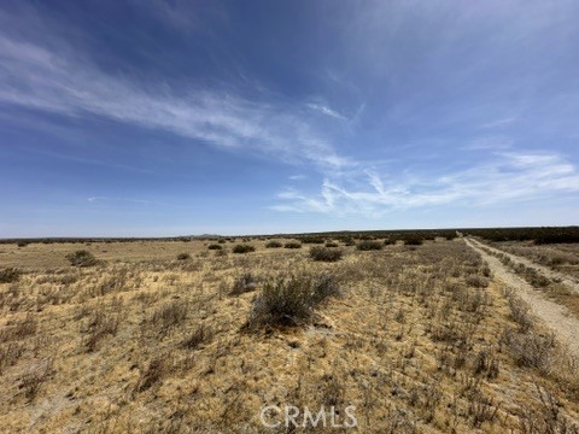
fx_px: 234
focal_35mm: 14
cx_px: 290
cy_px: 217
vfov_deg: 85.7
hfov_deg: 102.1
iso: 50
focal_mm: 2.22
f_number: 2.2
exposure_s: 1/4651
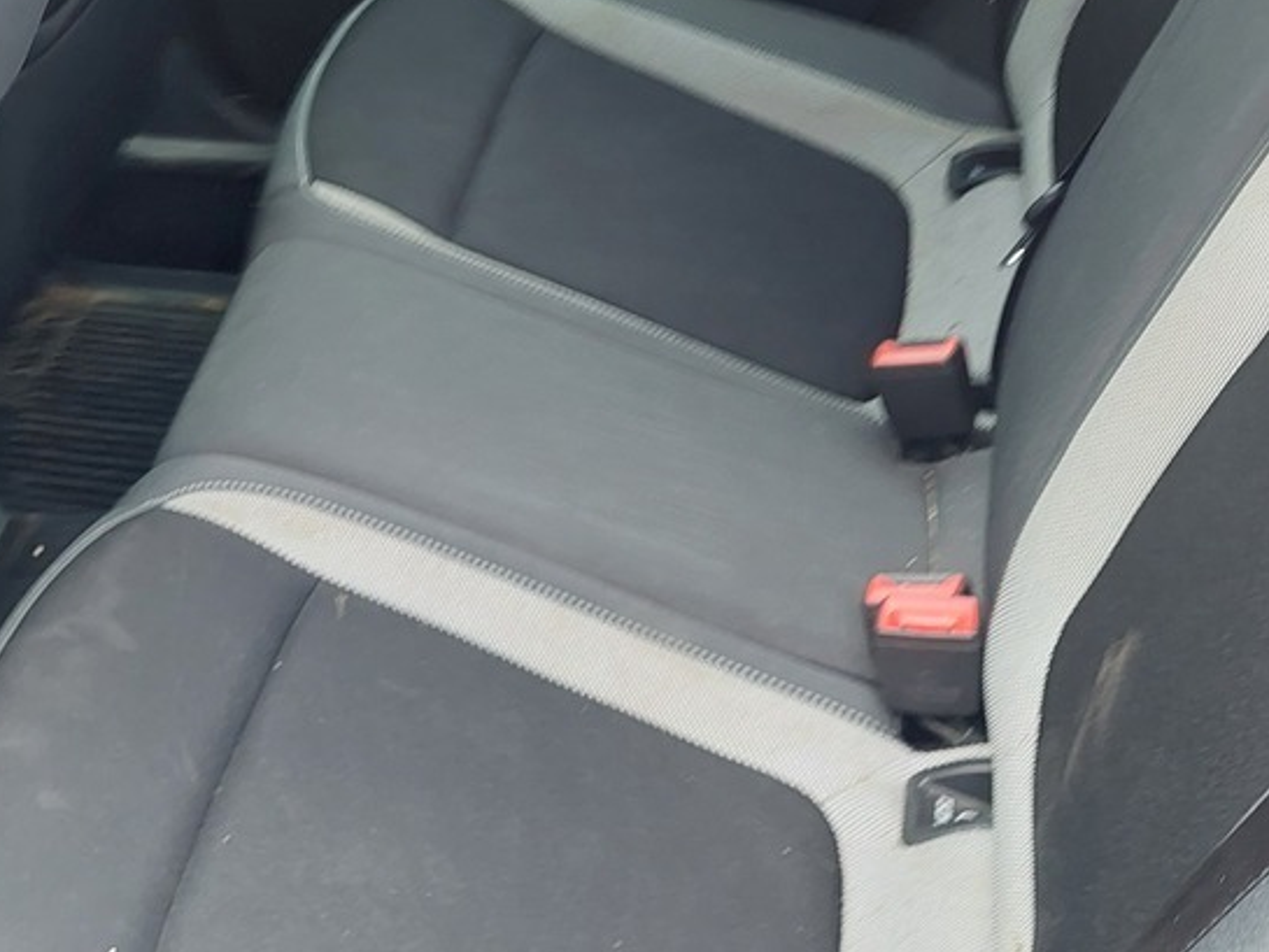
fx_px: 2420
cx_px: 265
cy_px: 384
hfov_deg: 28.8
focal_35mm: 66
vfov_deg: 22.2
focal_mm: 5.23
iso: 50
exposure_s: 1/50
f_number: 1.8
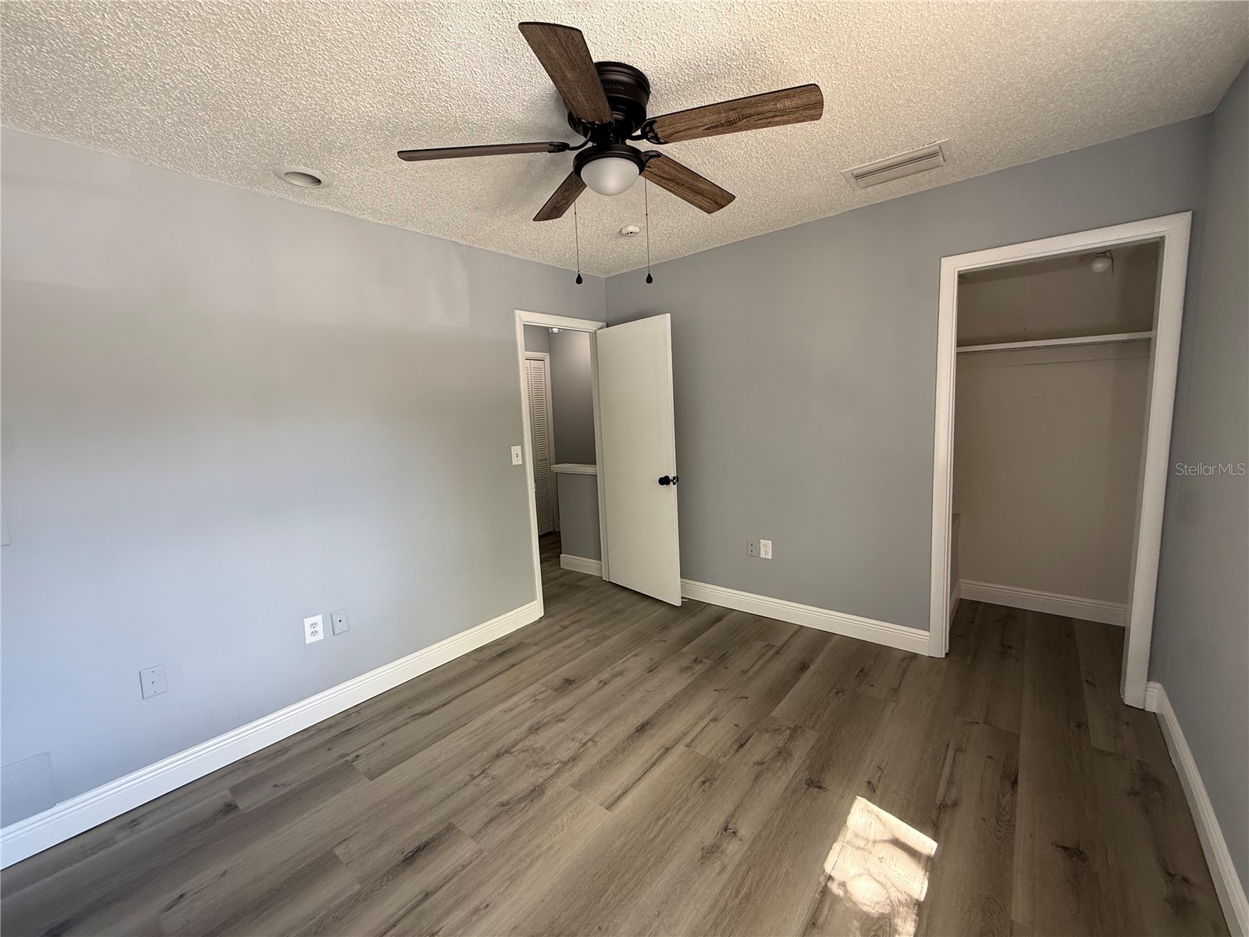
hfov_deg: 102.1
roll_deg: +2.5
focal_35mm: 14
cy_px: 468
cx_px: 624
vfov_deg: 85.7
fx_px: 505
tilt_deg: -6.6
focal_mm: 2.22
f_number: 2.2
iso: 160
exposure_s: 1/99
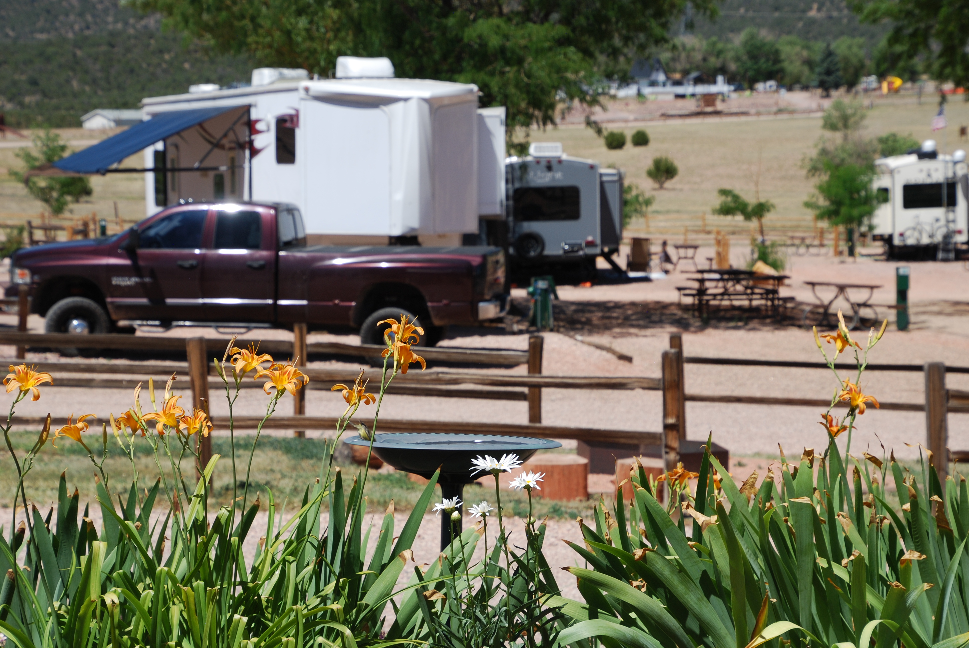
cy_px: 324
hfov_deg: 21.9
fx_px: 2506
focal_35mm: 93
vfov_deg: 14.7
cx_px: 484
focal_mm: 62
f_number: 10
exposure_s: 1/250
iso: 110
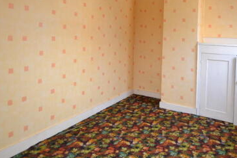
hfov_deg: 66.6
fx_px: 178
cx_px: 144
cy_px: 35
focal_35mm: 27
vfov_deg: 45.9
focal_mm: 10
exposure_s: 1/60
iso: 400
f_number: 3.5
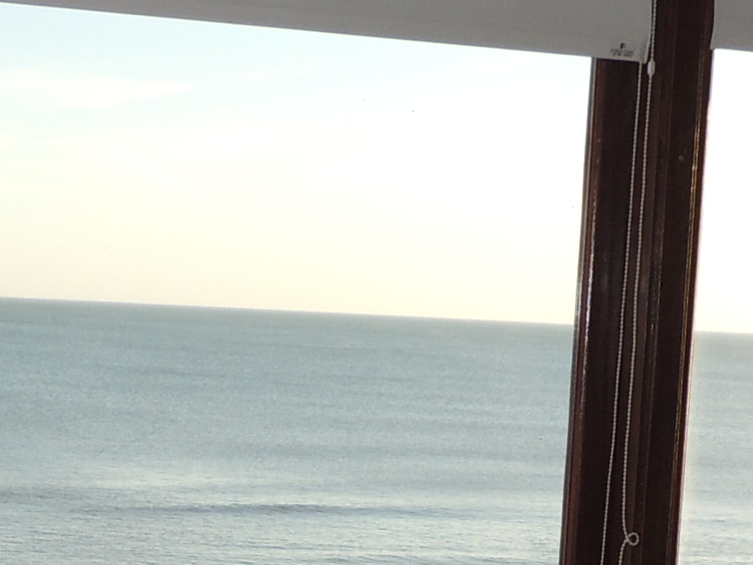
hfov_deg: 18.7
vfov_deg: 13.7
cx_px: 302
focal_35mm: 105
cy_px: 674
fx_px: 2284
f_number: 3
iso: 100
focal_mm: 4.3
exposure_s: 1/500
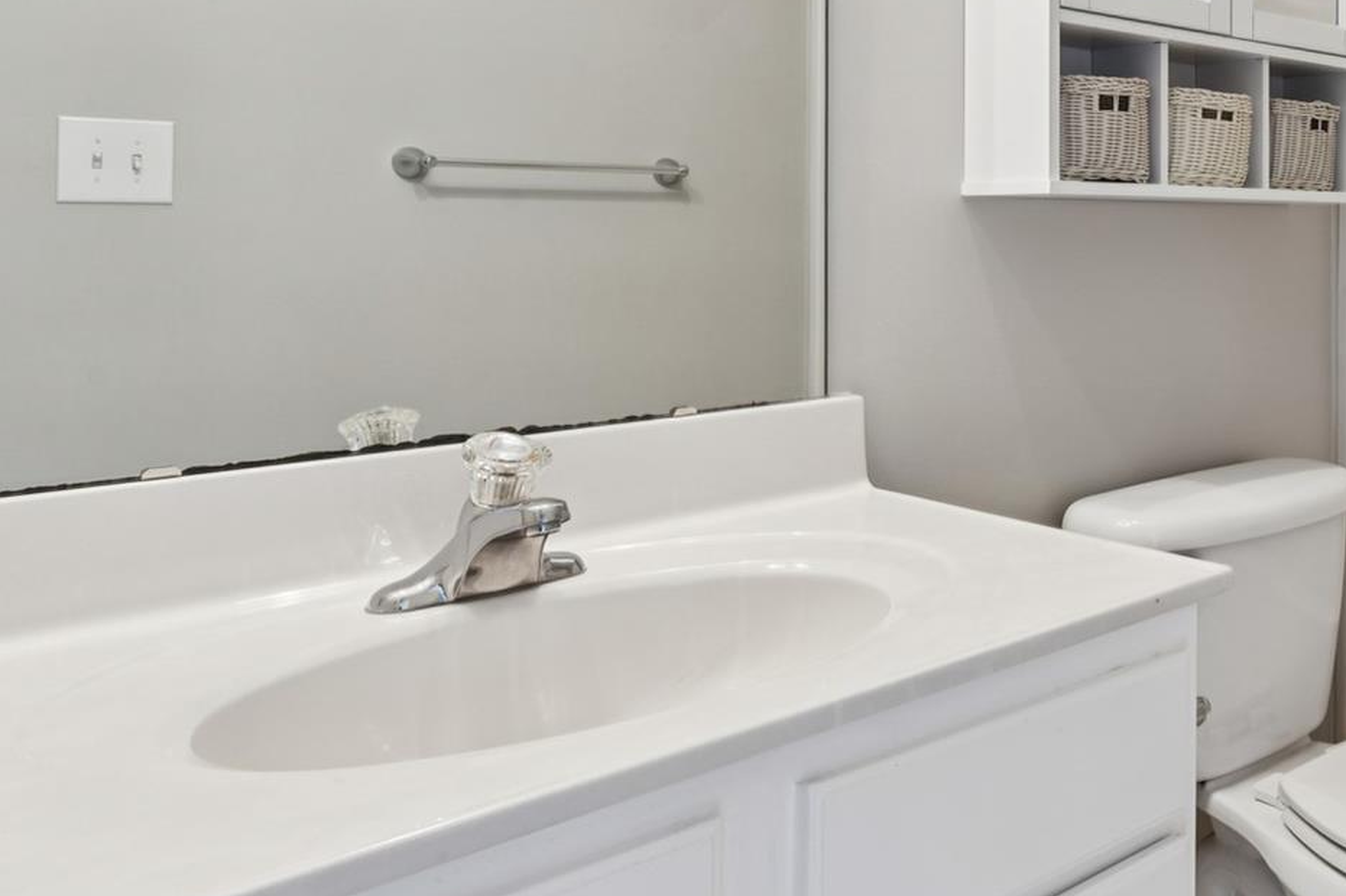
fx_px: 1291
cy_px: 207
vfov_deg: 37.2
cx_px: 1363
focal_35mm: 35
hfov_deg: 45.8
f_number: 13
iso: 100
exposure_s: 1/1.25
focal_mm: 15.7
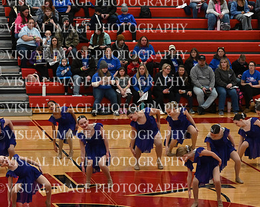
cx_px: 92
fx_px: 1123
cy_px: 121
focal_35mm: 146
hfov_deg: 13.2
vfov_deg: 10.6
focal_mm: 70
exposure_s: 1/400
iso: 5000
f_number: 4
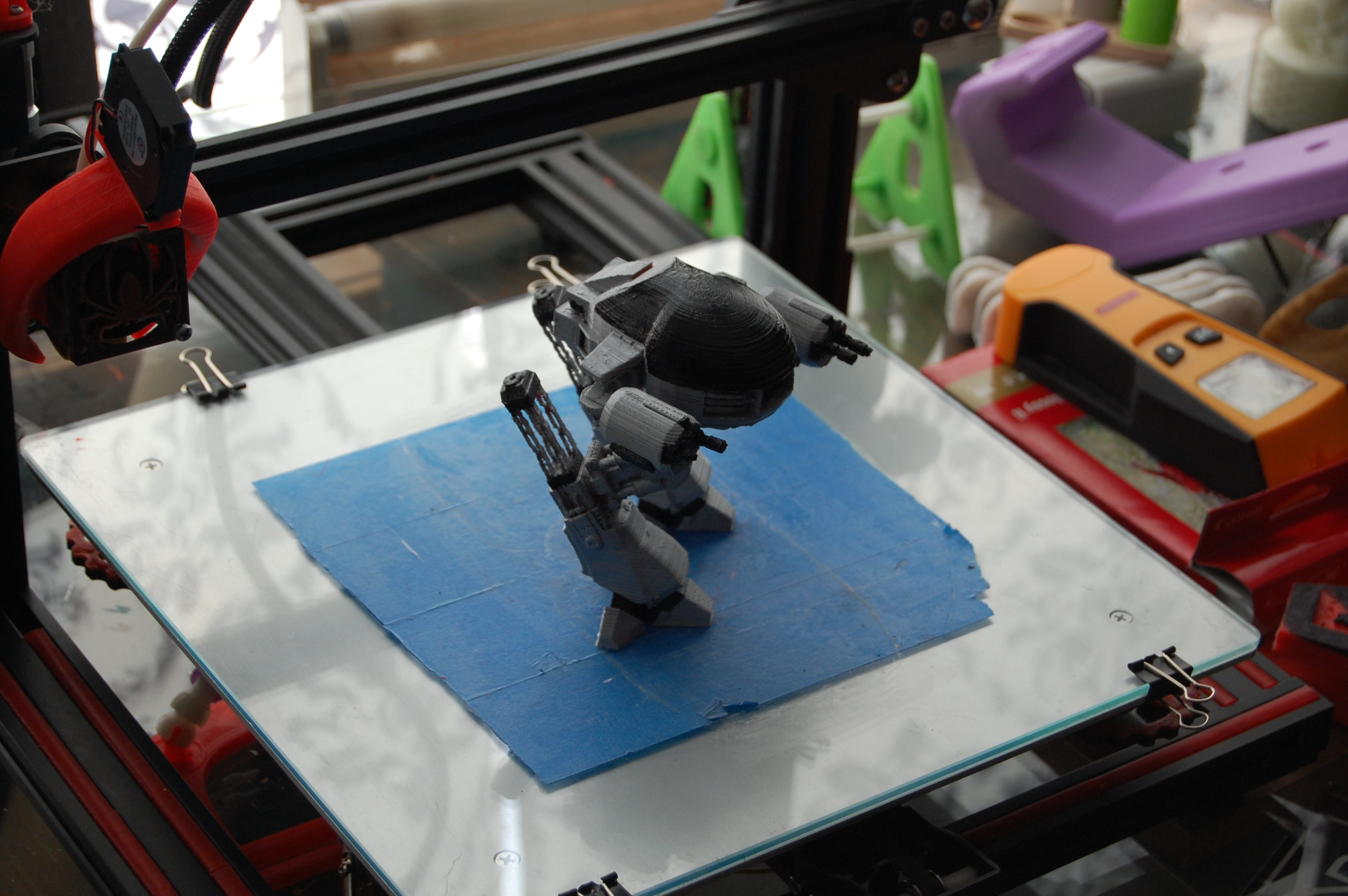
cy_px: 448
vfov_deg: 17.5
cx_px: 674
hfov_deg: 26.0
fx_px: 2918
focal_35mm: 78
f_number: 5.6
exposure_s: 1/80
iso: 400
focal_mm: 52
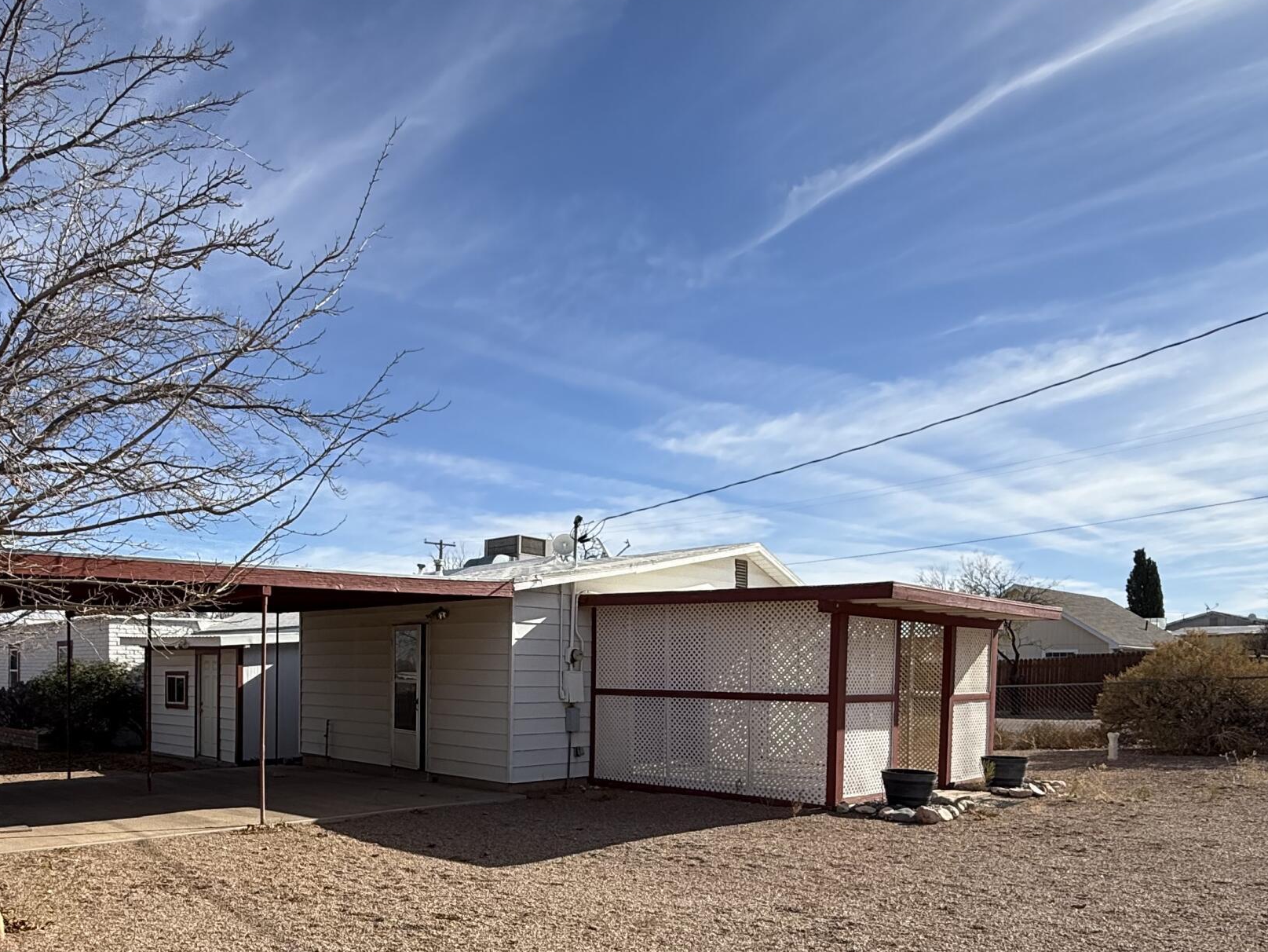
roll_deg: -1.9
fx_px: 953
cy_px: 697
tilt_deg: -0.4
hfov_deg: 66.4
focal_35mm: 26
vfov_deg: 51.2
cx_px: 484
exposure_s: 1/2092
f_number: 2.2
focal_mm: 2.22
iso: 50
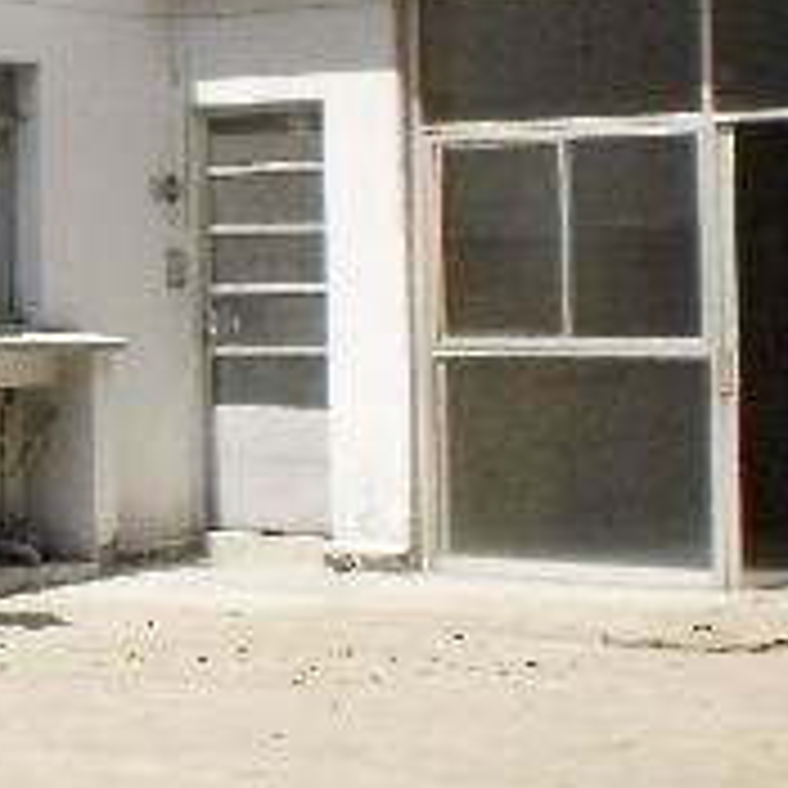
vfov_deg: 14.0
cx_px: -504
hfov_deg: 13.1
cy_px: 45
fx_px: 3168
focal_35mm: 123
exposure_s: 1/1250
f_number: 4.6
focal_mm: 6.3
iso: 200
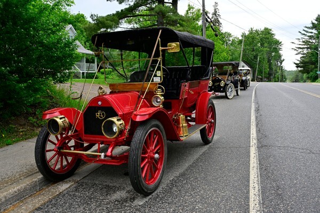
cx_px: 160
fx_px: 284
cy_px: 106
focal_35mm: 32
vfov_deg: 41.0
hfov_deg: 58.8
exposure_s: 1/250
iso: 640
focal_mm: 32
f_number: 9
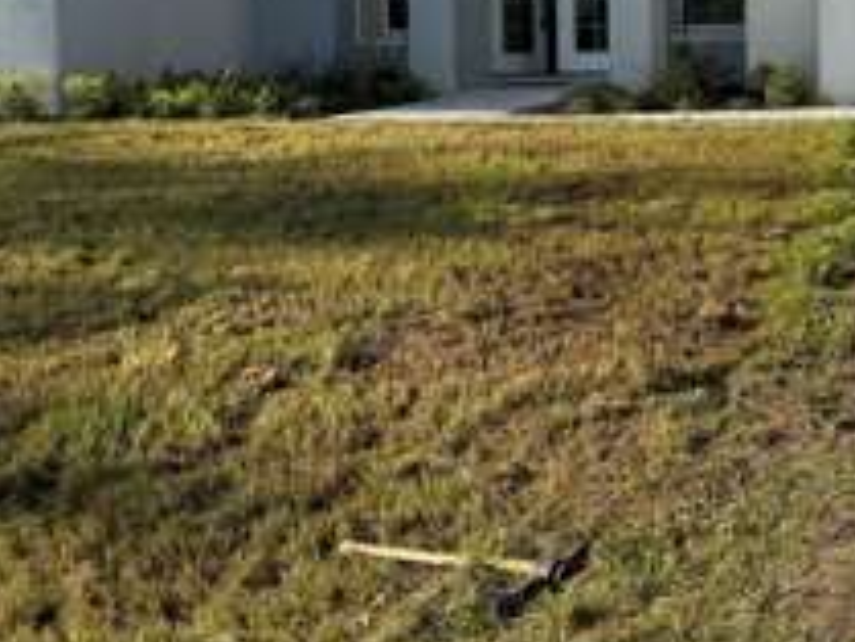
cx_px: 638
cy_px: -12
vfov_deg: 25.2
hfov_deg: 34.2
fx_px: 1359
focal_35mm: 55
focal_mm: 6.76
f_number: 1.78
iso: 80
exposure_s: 1/3759
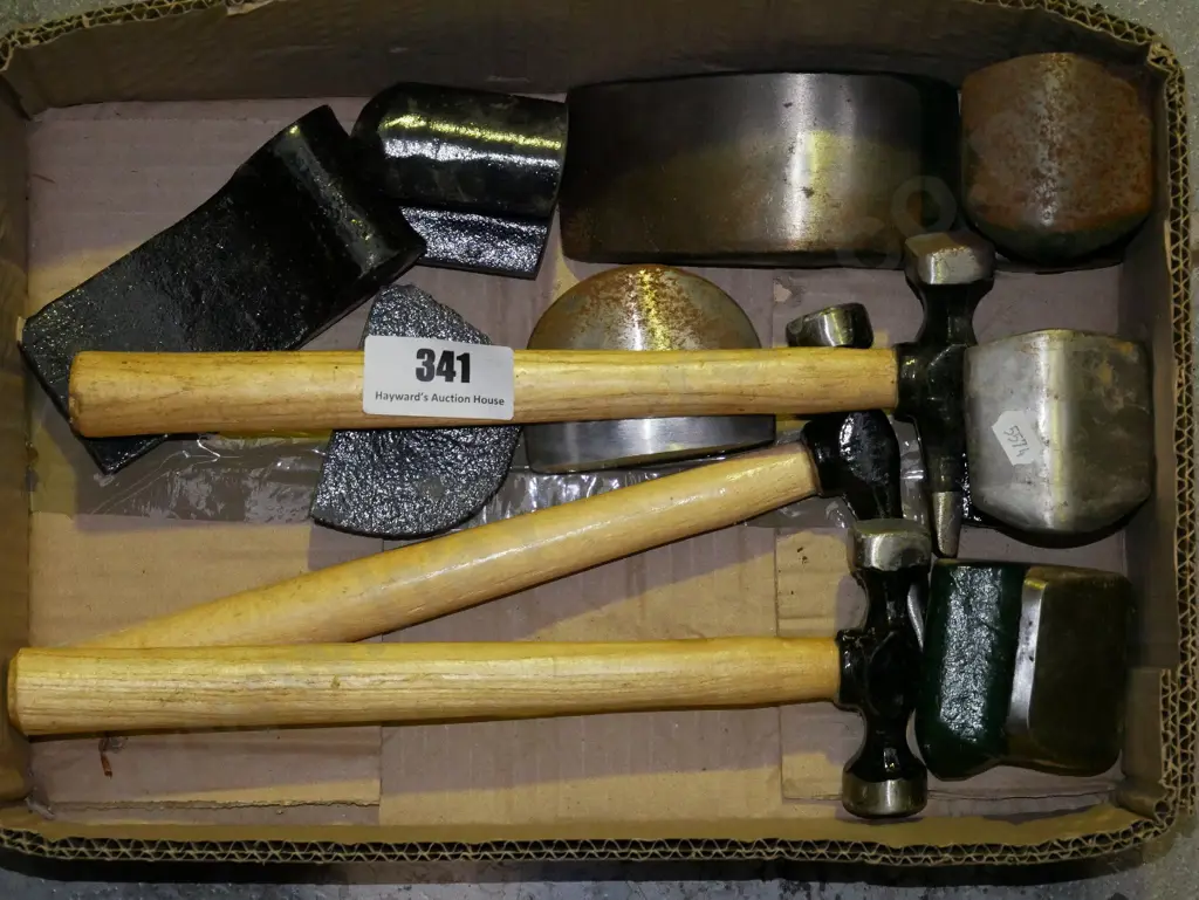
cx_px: 600
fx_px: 3049
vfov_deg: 16.8
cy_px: 450
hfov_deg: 22.2
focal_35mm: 88
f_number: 5.6
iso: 3200
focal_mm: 44
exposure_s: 1/125
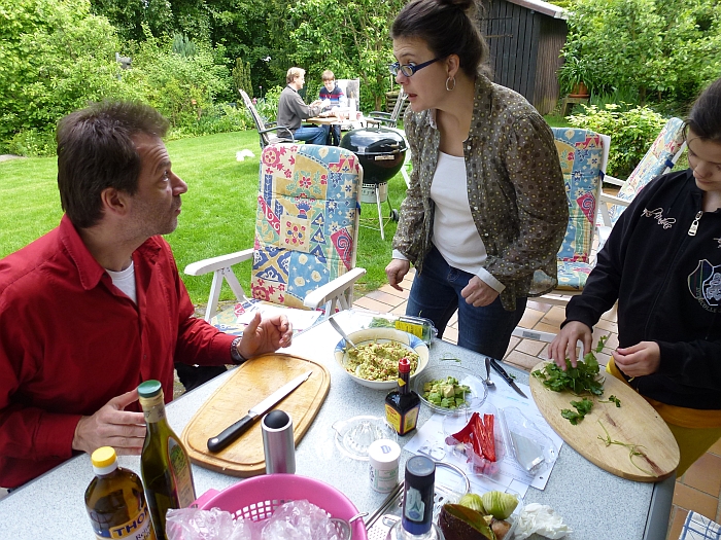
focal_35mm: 24
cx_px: 360
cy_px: 270
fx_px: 500
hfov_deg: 71.6
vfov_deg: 56.8
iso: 100
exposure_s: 1/125
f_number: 3.3
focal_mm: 4.3
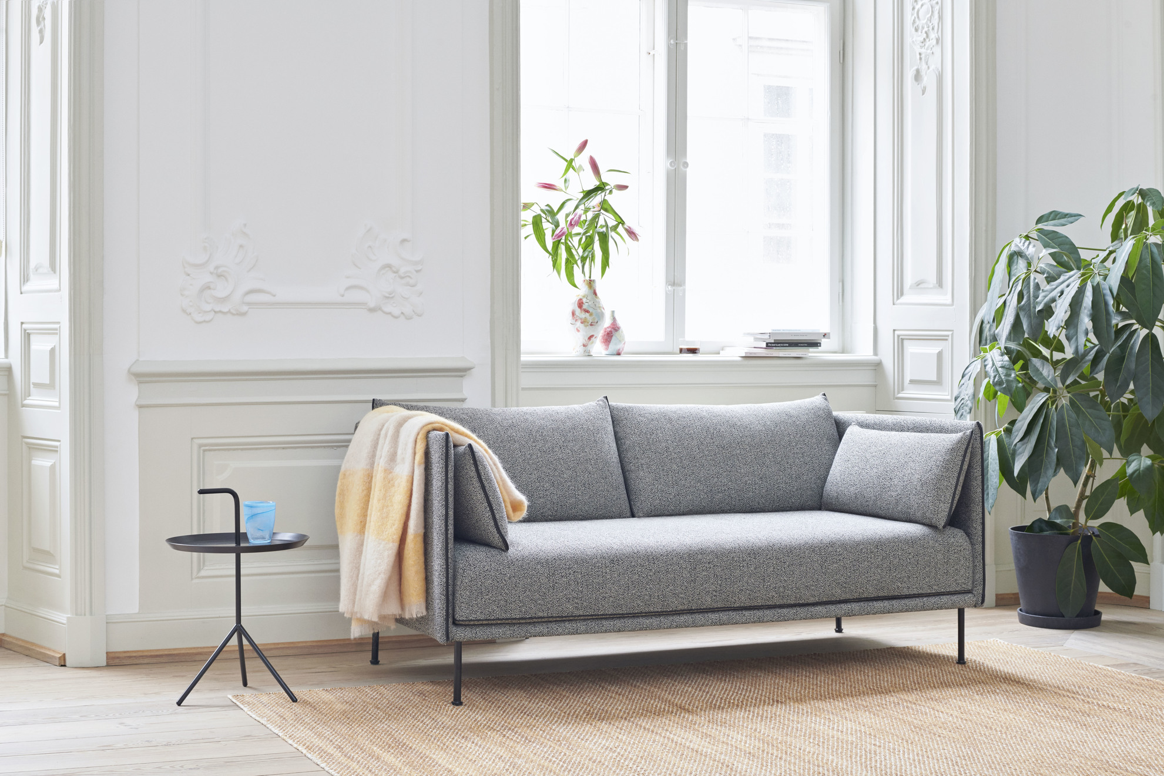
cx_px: 582
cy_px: 388
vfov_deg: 23.4
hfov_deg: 34.5
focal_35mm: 58
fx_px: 1875
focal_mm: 58
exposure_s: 1.3
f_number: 11
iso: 400
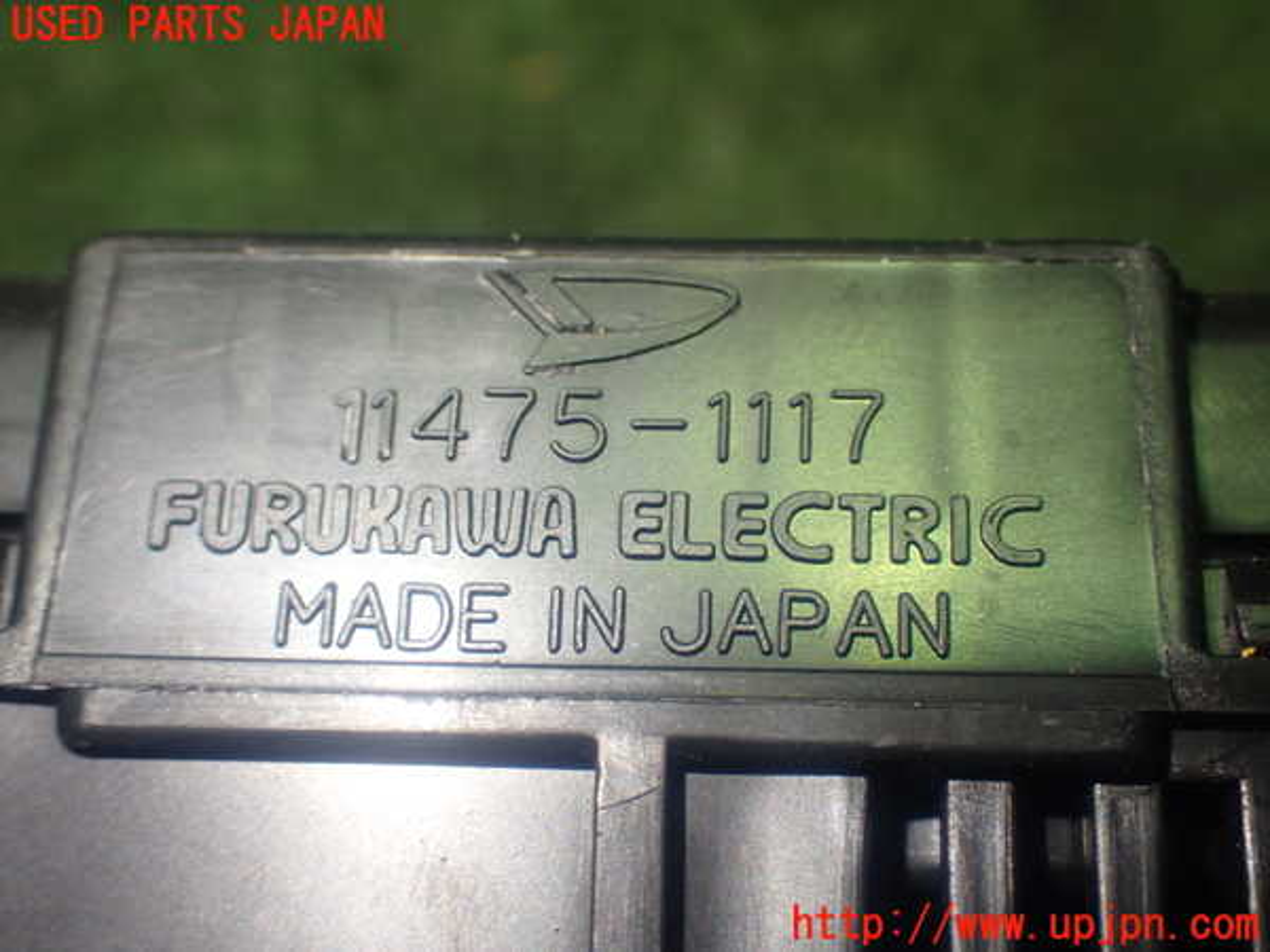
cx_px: 635
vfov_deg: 27.0
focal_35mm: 54
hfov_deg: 35.5
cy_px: 476
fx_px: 1981
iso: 320
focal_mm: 9.65
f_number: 3.3
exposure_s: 1/50
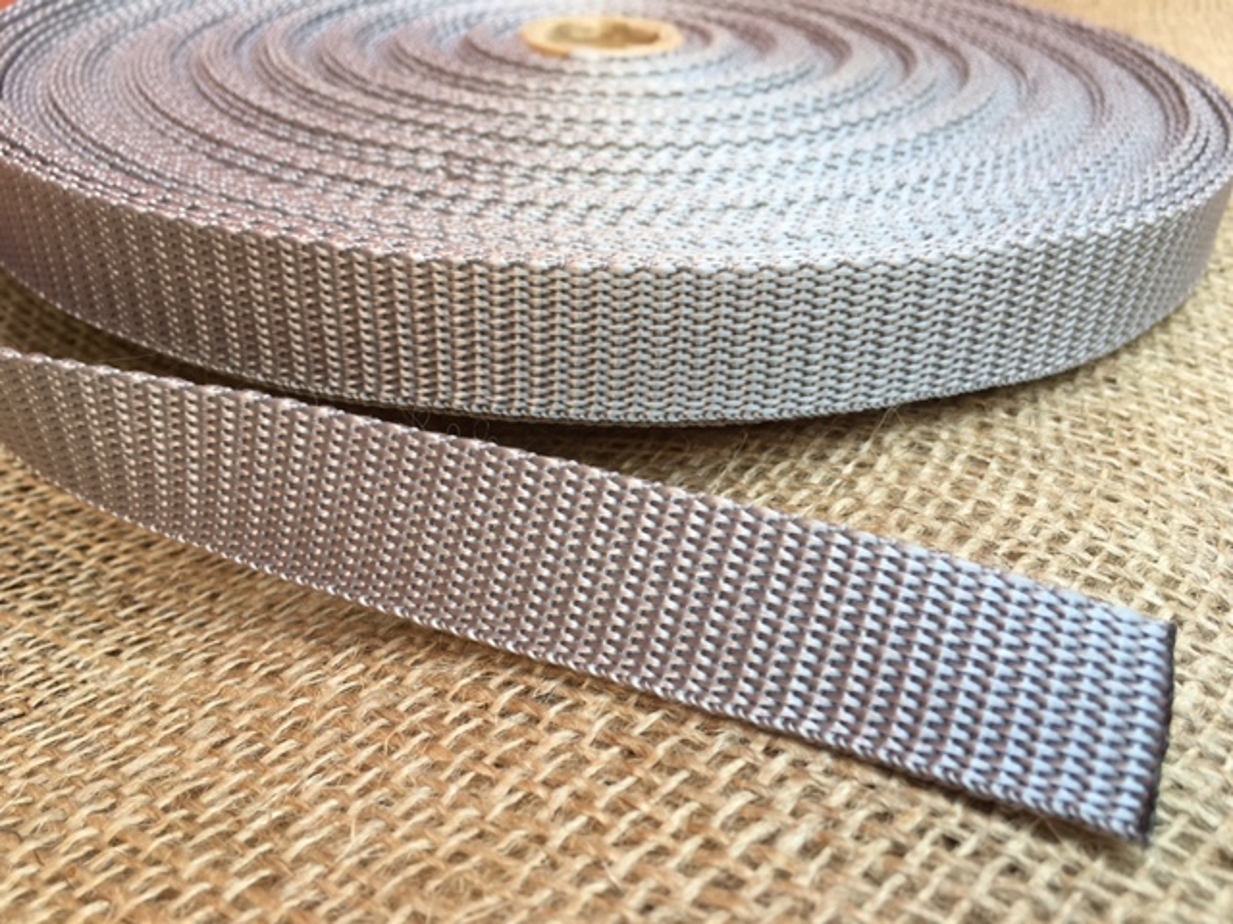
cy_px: 462
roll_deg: -4.5
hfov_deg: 61.7
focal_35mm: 29
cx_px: 616
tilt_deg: -35.3
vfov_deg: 48.2
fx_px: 1033
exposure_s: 1/100
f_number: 2.2
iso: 25
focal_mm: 4.15
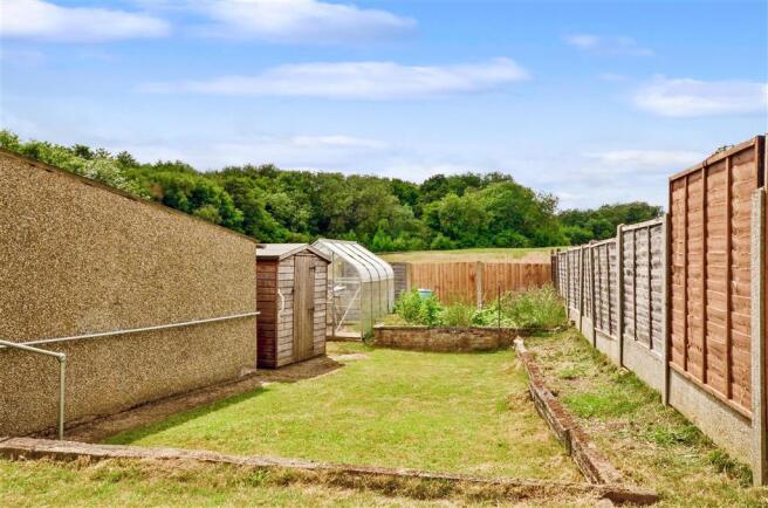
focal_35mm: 30
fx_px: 638
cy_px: 254
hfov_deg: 62.0
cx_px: 384
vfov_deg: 43.4
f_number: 22
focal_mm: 20
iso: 320
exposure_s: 1/60
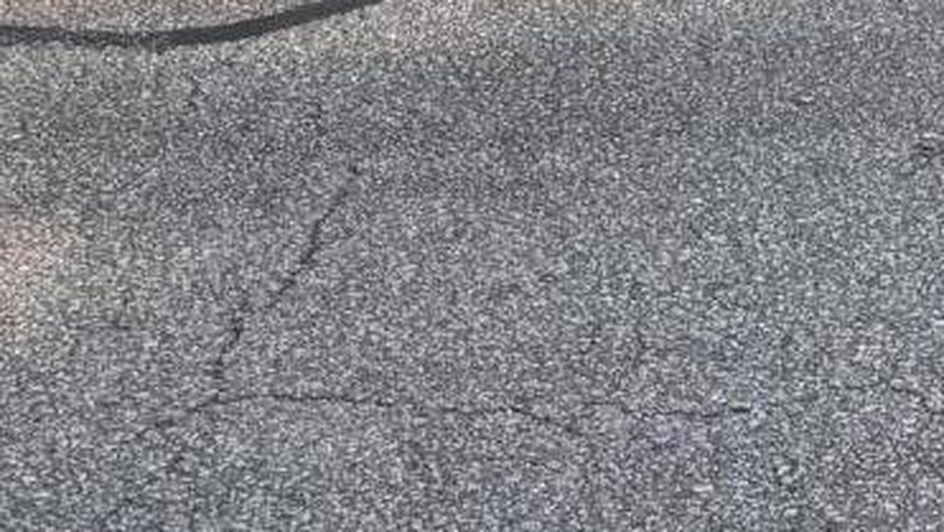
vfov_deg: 7.6
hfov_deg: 13.2
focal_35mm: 141
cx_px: 1888
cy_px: -1064
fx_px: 3531
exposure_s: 1/181
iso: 80
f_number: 1.78
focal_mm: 6.76
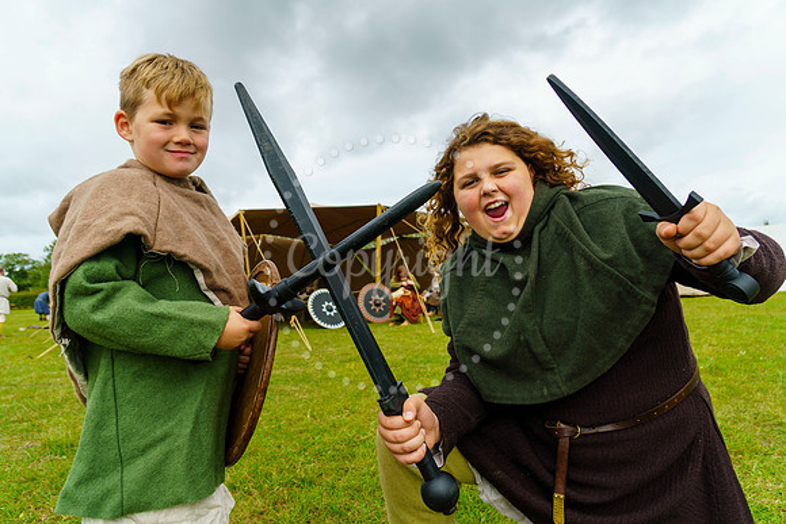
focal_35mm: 24
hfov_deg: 73.7
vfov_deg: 53.2
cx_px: 393
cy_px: 262
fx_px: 524
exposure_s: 1/320
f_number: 4
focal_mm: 16
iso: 100
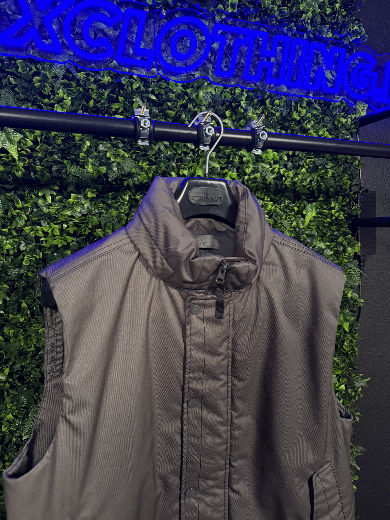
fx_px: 361
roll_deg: -2.0
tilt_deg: -3.5
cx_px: 195
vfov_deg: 71.6
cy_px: 260
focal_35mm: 24
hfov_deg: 56.8
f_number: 1.78
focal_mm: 6.76
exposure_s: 1/51
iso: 800
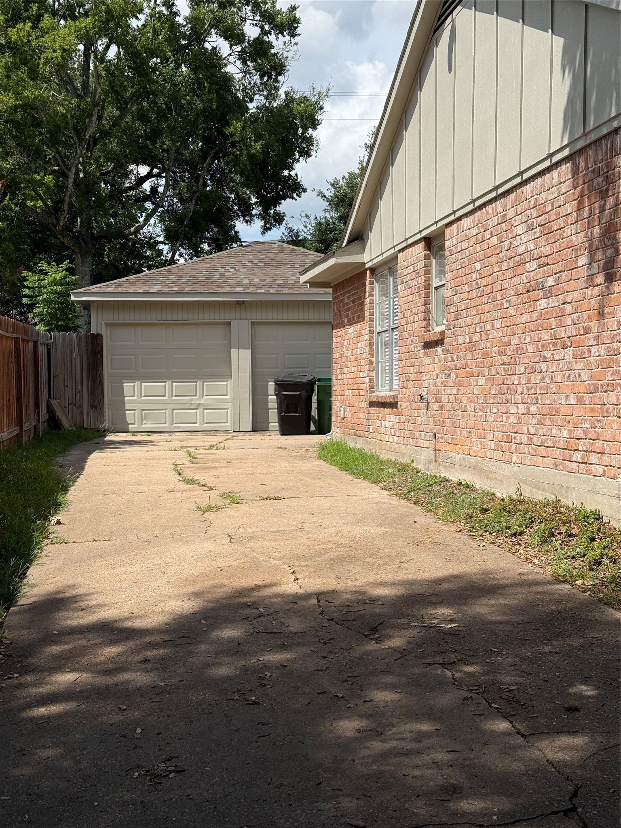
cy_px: 414
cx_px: 310
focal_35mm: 48
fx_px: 1148
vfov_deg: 39.7
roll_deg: -0.7
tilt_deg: +0.3
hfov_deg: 30.3
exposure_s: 1/5587
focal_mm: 6.76
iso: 64
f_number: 1.78
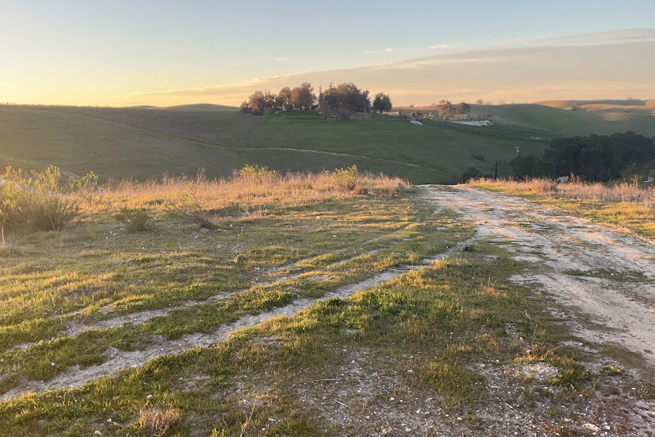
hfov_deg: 60.3
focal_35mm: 31
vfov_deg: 42.3
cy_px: 235
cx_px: 320
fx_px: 564
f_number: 1.8
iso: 16
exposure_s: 1/217
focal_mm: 3
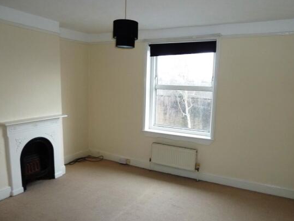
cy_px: 117
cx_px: 155
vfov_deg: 51.3
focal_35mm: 27
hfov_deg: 65.3
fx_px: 229
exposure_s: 1/30
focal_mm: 4.1
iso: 160
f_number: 3.3
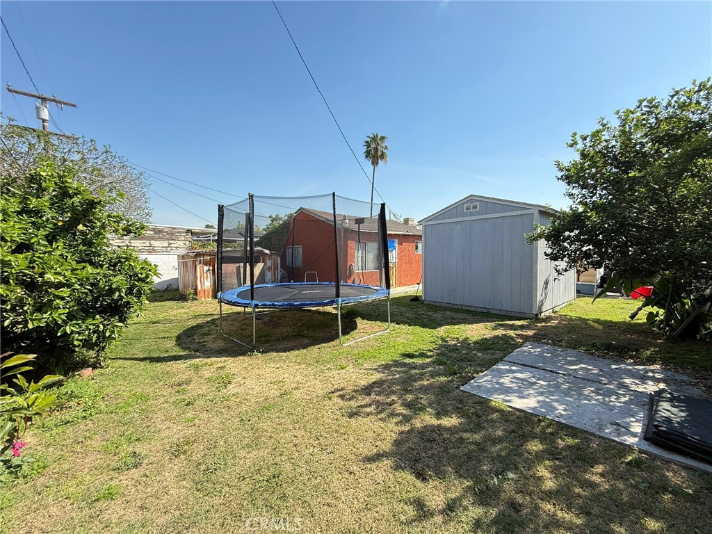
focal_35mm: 14
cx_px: 356
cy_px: 267
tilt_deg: -1.6
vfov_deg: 85.7
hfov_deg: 102.1
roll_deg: +0.4
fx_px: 288
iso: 64
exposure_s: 1/607
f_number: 2.2
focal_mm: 2.22
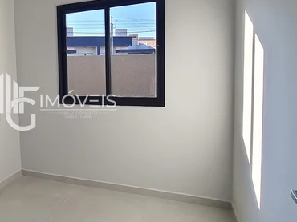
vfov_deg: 48.1
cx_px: 58
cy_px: 101
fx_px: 249
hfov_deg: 57.0
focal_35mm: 29
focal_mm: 1.74
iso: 50
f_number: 2.2
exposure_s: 1/183
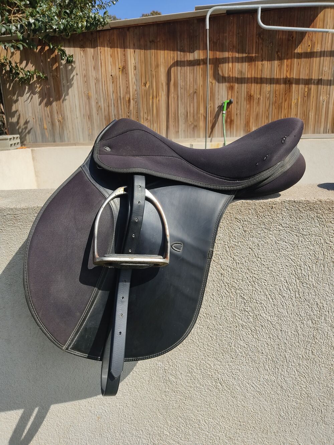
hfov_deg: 53.1
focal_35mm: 26
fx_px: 334
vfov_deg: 67.3
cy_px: 222
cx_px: 167
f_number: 1.79
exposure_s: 1/1610
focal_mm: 4.74
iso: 100
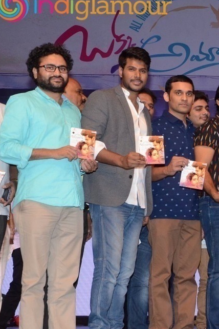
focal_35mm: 98
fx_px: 894
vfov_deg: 20.8
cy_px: 191
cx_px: 301
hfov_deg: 13.4
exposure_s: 1/125
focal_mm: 35
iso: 1250
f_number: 7.1
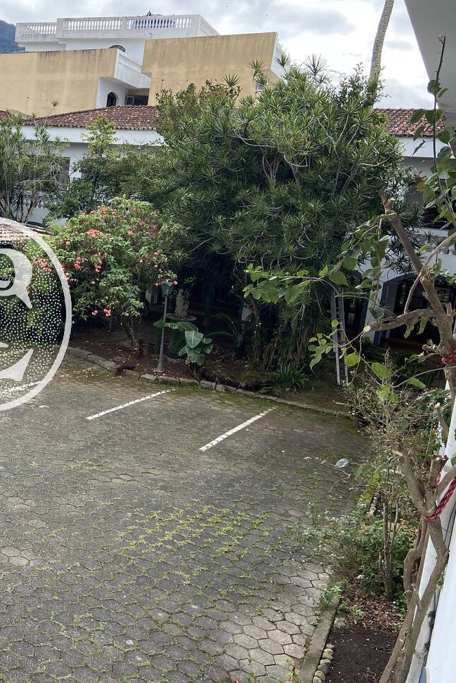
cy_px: 314
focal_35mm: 40
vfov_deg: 48.4
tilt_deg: -10.1
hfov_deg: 30.7
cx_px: -15
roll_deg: -5.8
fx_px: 760
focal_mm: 4.25
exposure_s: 1/772
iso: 32
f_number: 1.8
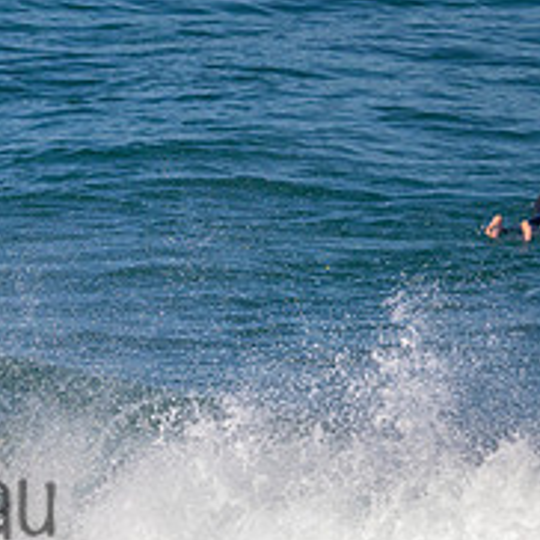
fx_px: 20614
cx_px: -258
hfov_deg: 1.5
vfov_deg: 1.5
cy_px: 467
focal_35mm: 1168
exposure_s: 1/2000
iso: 1250
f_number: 11
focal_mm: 430
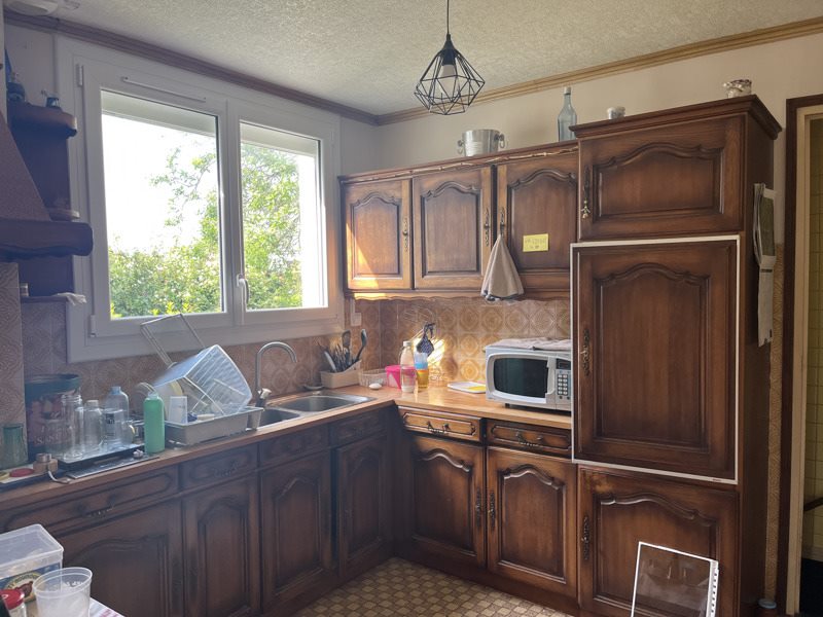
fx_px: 618
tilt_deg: -4.0
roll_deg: +0.4
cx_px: 412
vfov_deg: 53.1
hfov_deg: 67.3
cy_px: 308
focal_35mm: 26
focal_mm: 5.1
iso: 80
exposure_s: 1/121
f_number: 1.6
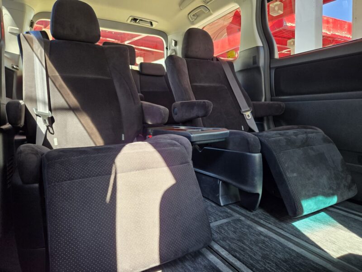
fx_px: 241
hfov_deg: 73.9
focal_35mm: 23
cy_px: 136
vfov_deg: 58.9
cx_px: 181
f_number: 1.8
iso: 250
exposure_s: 1/100
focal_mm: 5.4
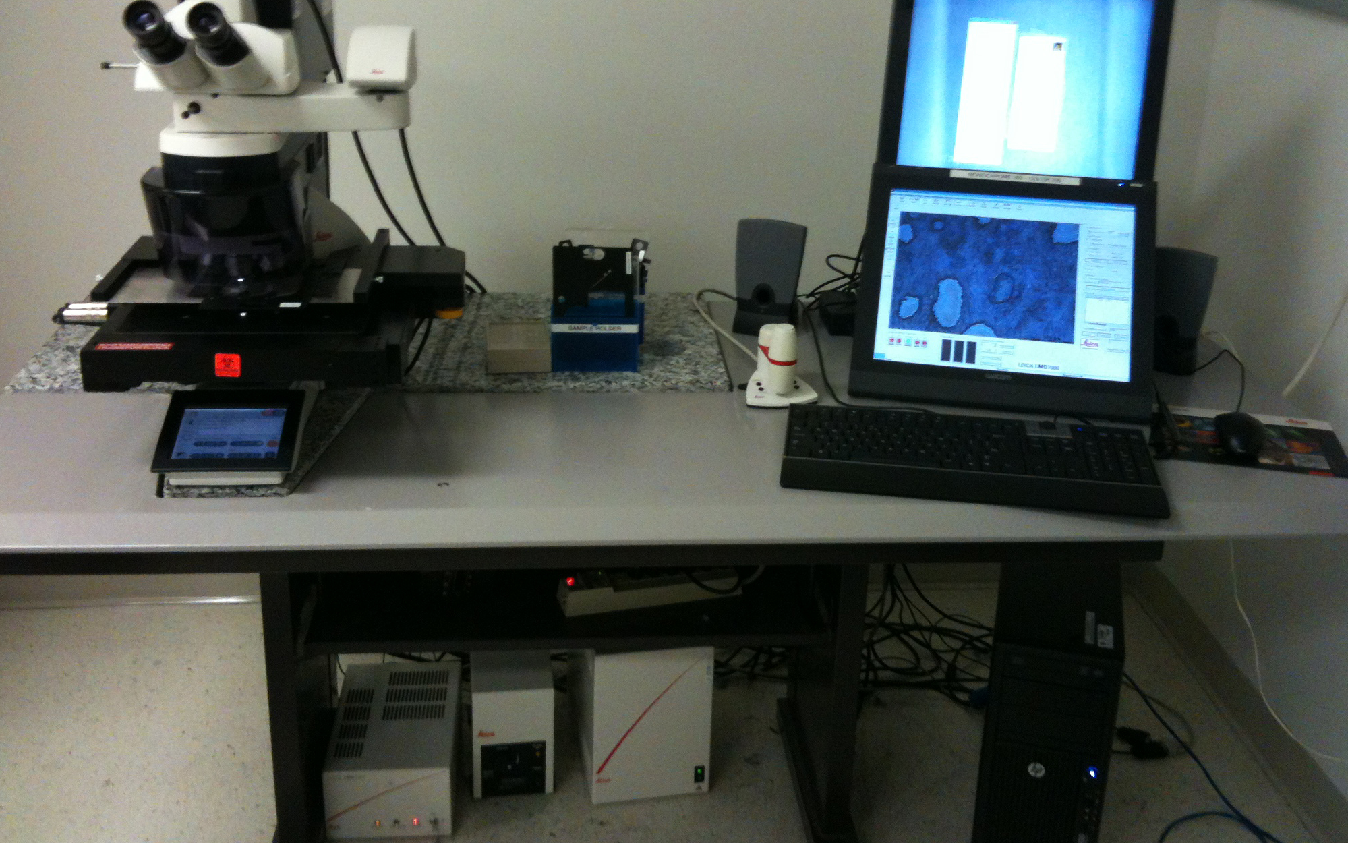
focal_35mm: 38
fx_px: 1396
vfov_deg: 33.5
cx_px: 666
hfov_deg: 51.5
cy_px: 358
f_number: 2.8
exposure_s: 1/15
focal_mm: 3.85
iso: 125
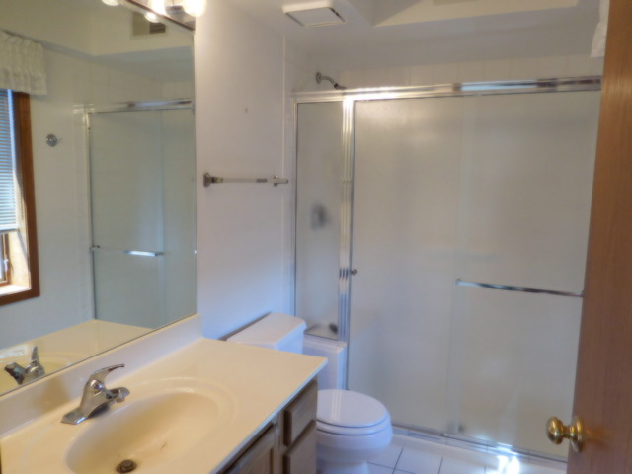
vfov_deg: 54.9
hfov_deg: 69.4
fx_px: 456
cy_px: 237
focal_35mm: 25
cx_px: 316
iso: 125
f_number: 3.3
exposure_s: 1/40
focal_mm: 4.5
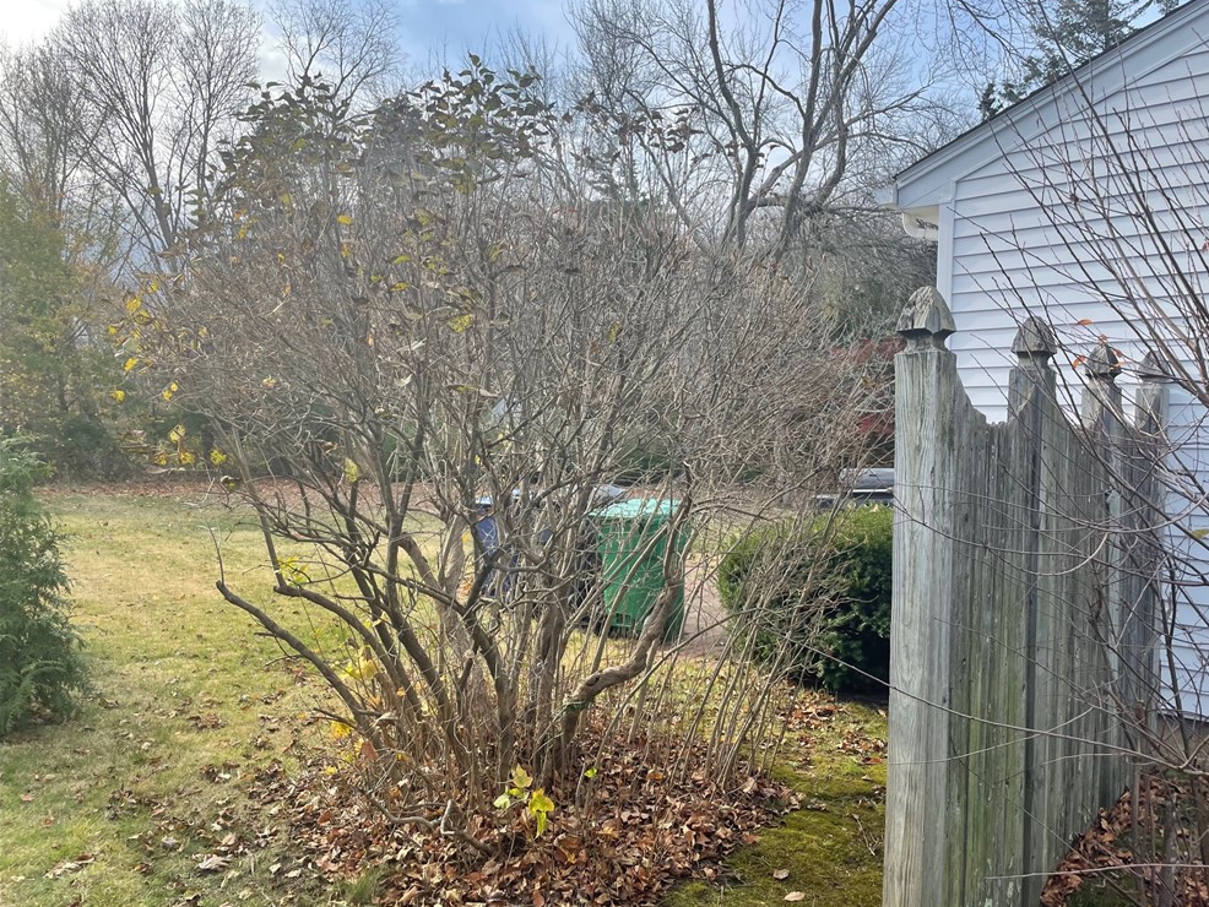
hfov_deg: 65.3
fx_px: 943
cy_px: 452
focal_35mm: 27
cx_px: 627
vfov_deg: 51.4
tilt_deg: -2.0
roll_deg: -1.2
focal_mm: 4.2
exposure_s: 1/1024
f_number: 1.6
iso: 32
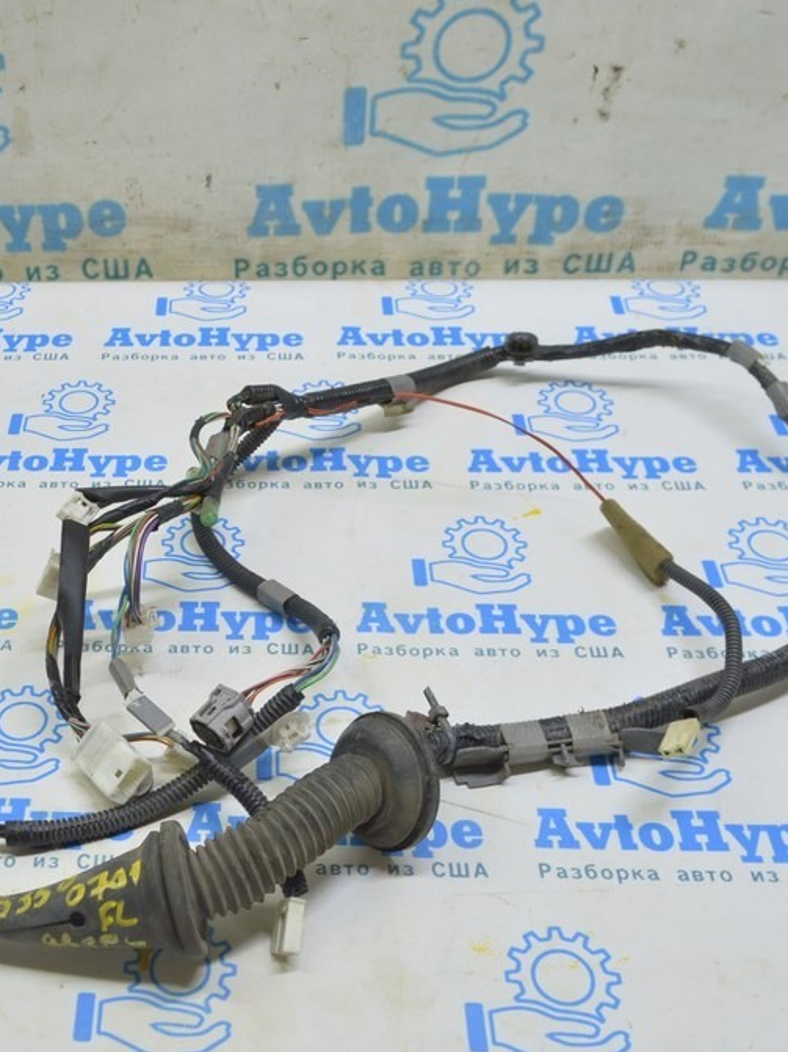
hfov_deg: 31.9
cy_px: 521
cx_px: 146
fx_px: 1336
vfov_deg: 43.0
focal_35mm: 44
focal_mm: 20
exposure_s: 1/20
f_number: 5.6
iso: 400
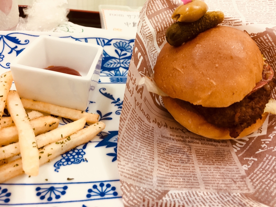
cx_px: 138
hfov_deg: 61.7
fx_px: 231
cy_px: 104
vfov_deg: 48.2
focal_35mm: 29
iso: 40
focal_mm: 4.15
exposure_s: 1/30
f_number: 2.2
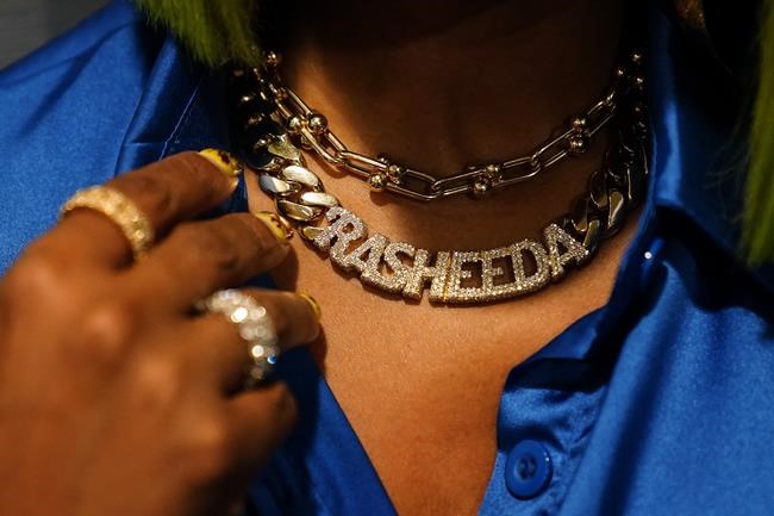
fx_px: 2192
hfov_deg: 20.0
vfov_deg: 13.4
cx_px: 387
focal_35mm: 102
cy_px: 258
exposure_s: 1/100
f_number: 2.8
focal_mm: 68
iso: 6400
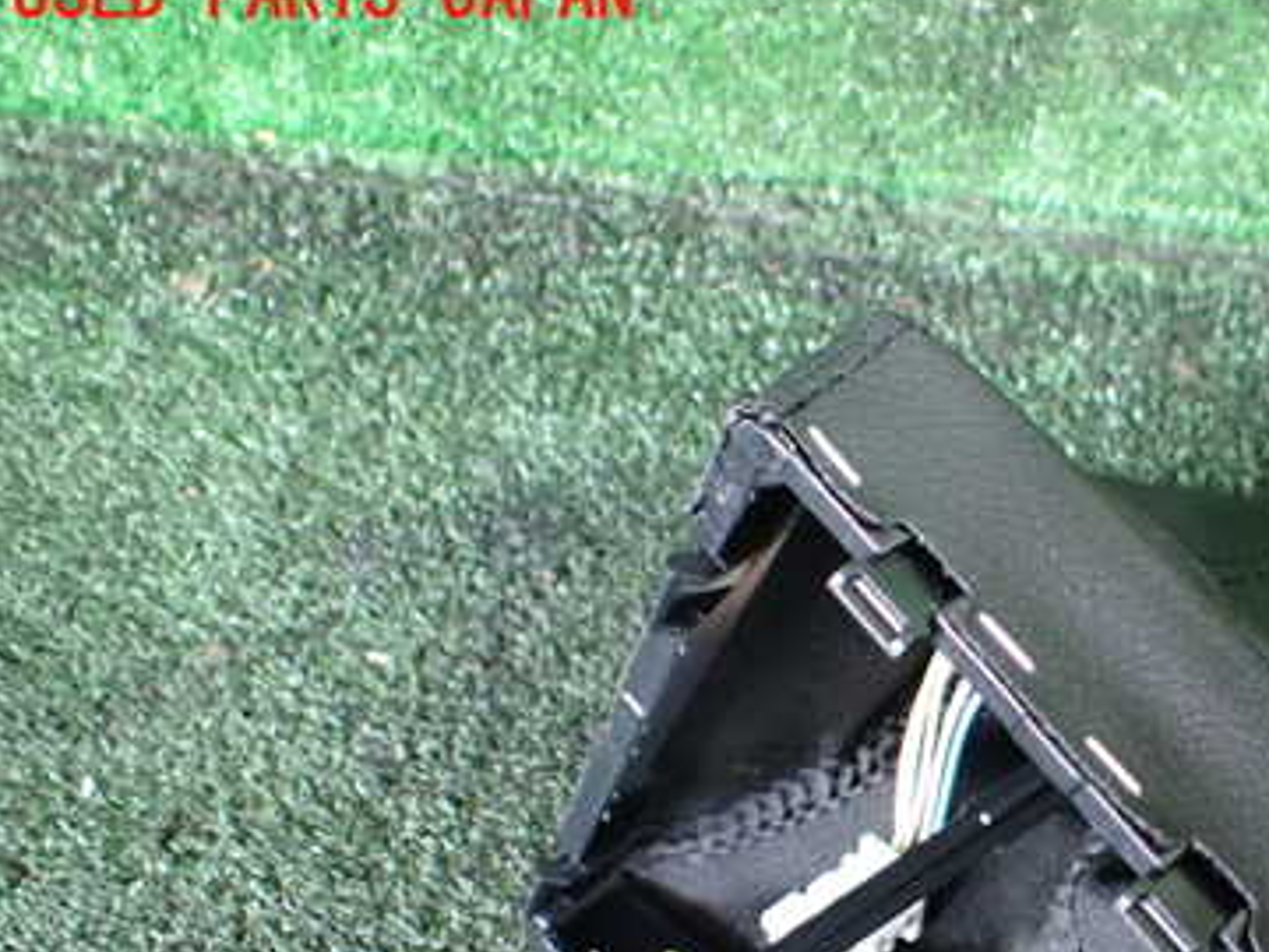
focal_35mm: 50
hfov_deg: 36.6
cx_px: 1050
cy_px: 744
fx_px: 1833
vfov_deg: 28.6
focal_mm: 5.4
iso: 1000
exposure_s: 1/30
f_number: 2.3
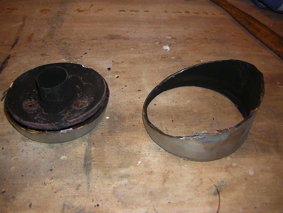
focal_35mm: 36
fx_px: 294
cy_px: 106
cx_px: 142
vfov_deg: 39.7
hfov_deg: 51.4
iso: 50
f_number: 2.6
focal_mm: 4.7
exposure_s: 1/60.1
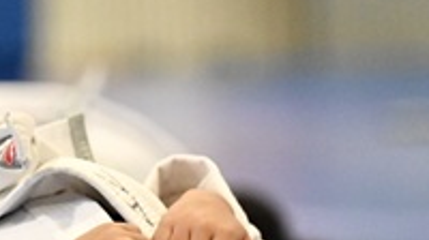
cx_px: 43
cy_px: 242
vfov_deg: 2.4
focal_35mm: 504
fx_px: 5727
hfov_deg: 4.3
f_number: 2.8
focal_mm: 160
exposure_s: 1/500
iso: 10000
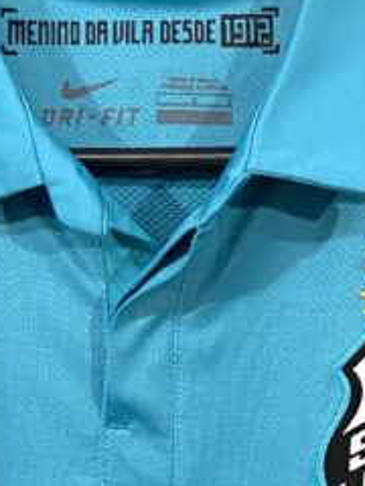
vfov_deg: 16.5
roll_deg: +0.0
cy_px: 672
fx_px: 1561
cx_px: 199
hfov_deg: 13.3
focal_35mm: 111
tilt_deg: -8.8
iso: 125
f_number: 1.8
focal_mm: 4.25
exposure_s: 1/60
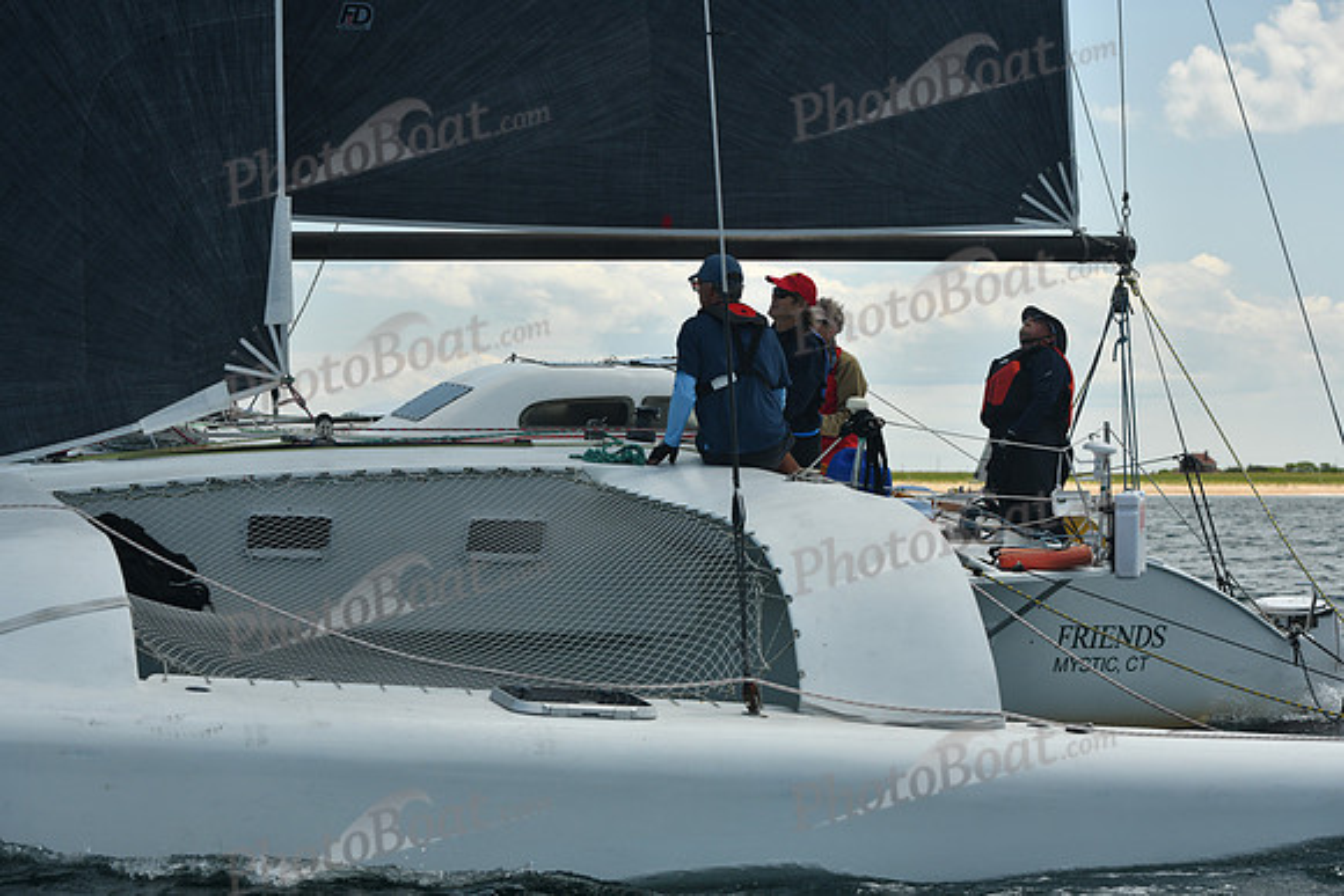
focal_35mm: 80
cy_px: 448
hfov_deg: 25.4
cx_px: 672
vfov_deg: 17.1
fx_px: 2987
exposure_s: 1/640
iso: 320
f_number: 6.3
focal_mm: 80
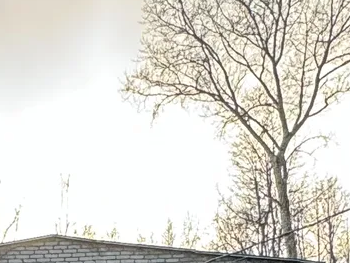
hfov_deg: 20.2
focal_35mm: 96
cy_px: 505
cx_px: 69
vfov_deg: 13.5
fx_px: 971
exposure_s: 1/99
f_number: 2.2
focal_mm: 2.22
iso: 80
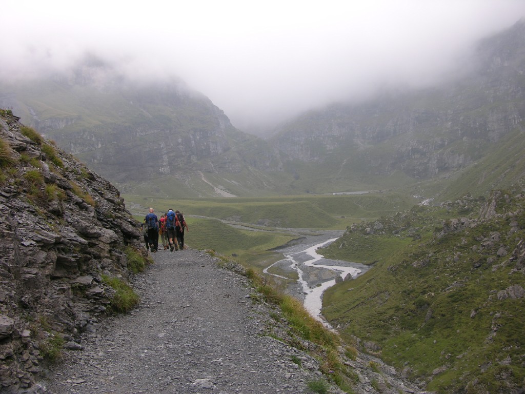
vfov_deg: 40.7
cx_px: 262
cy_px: 197
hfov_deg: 52.6
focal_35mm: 35
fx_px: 531
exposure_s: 1/138
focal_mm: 8.9
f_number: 4.5
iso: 50
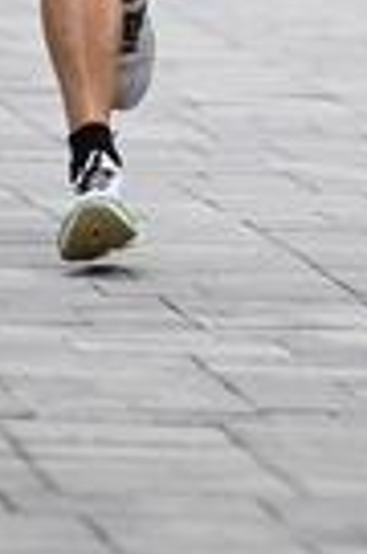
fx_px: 12480
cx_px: 320
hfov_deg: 1.7
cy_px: -338
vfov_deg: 2.5
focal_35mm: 812
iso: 1250
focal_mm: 200
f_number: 2.8
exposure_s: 1/2500
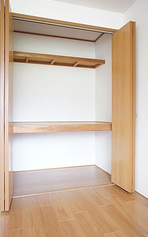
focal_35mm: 27
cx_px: 71
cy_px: 116
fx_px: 174
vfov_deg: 68.3
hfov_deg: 46.1
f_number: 2.8
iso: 320
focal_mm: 16
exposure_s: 1/30
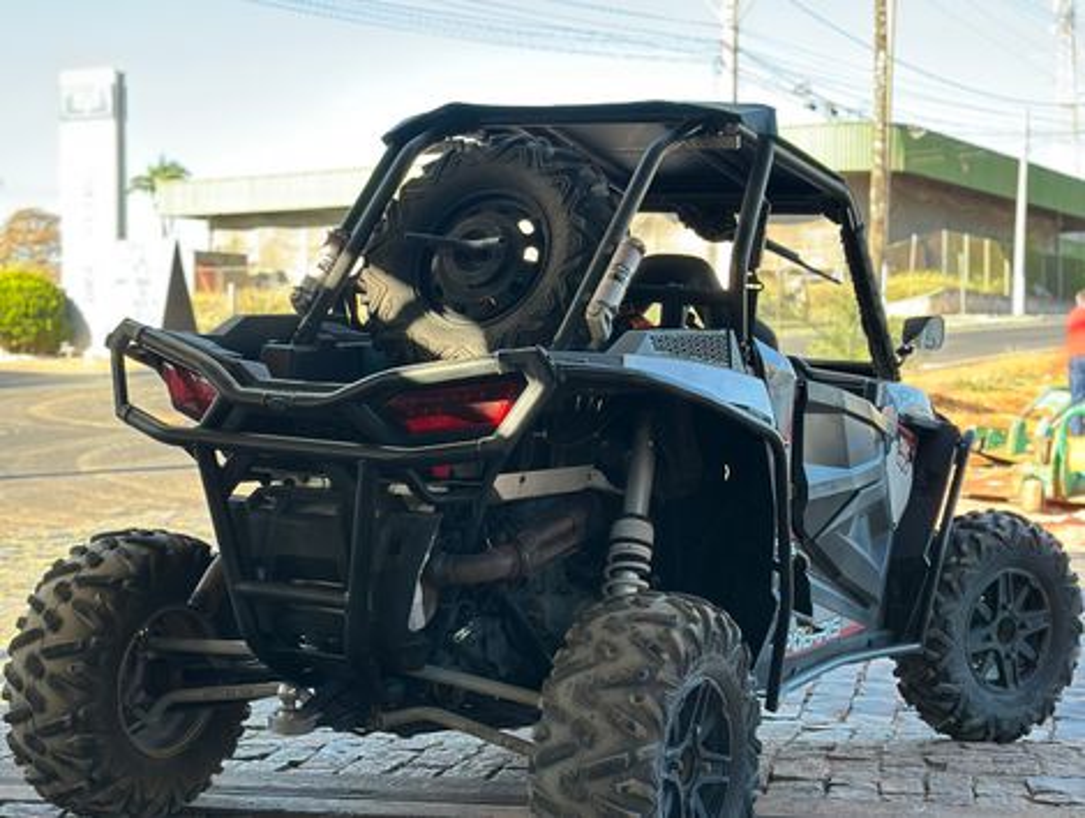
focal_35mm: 48
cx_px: 542
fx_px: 1507
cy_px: 409
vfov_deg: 30.3
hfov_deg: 39.6
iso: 80
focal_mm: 6.86
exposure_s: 1/300
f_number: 1.78
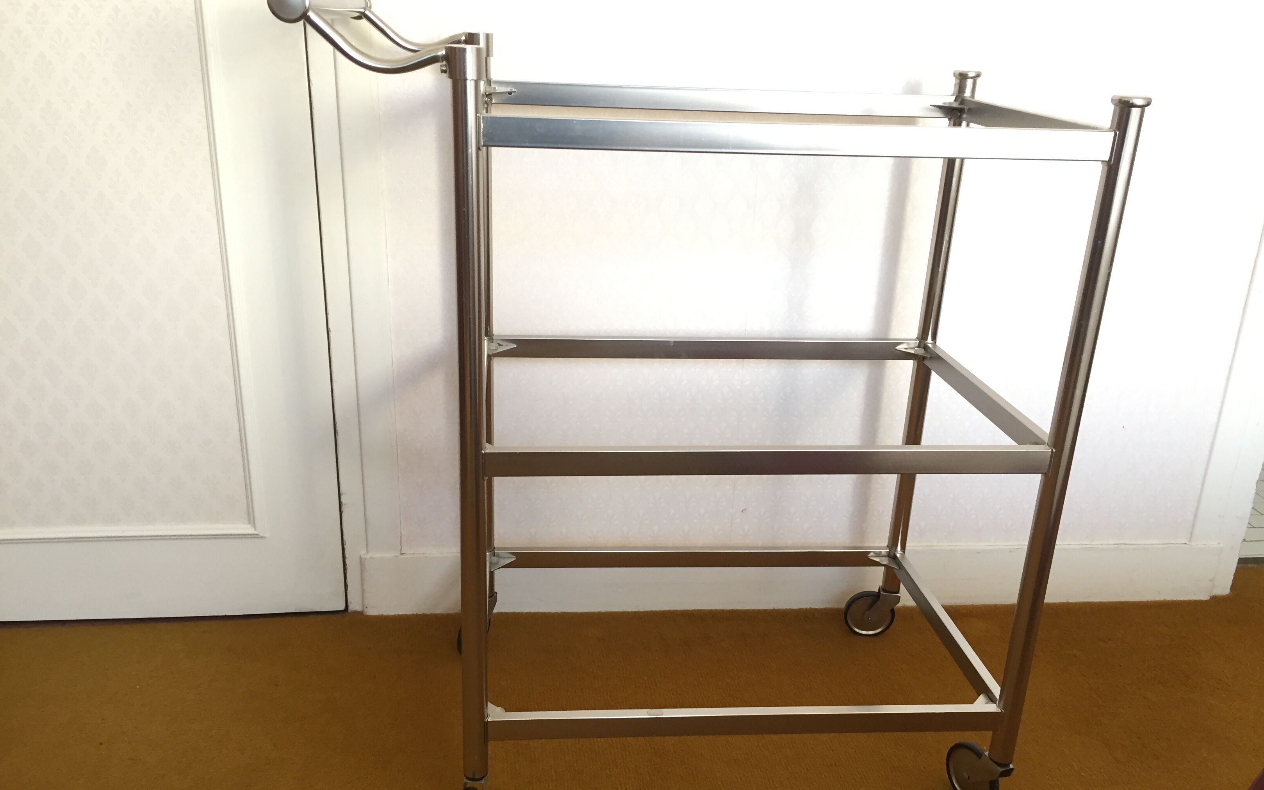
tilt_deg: -21.3
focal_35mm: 31
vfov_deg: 40.6
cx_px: 632
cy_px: 432
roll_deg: -1.2
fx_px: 1068
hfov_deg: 61.2
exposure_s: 1/33
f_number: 2.2
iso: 160
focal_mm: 4.15
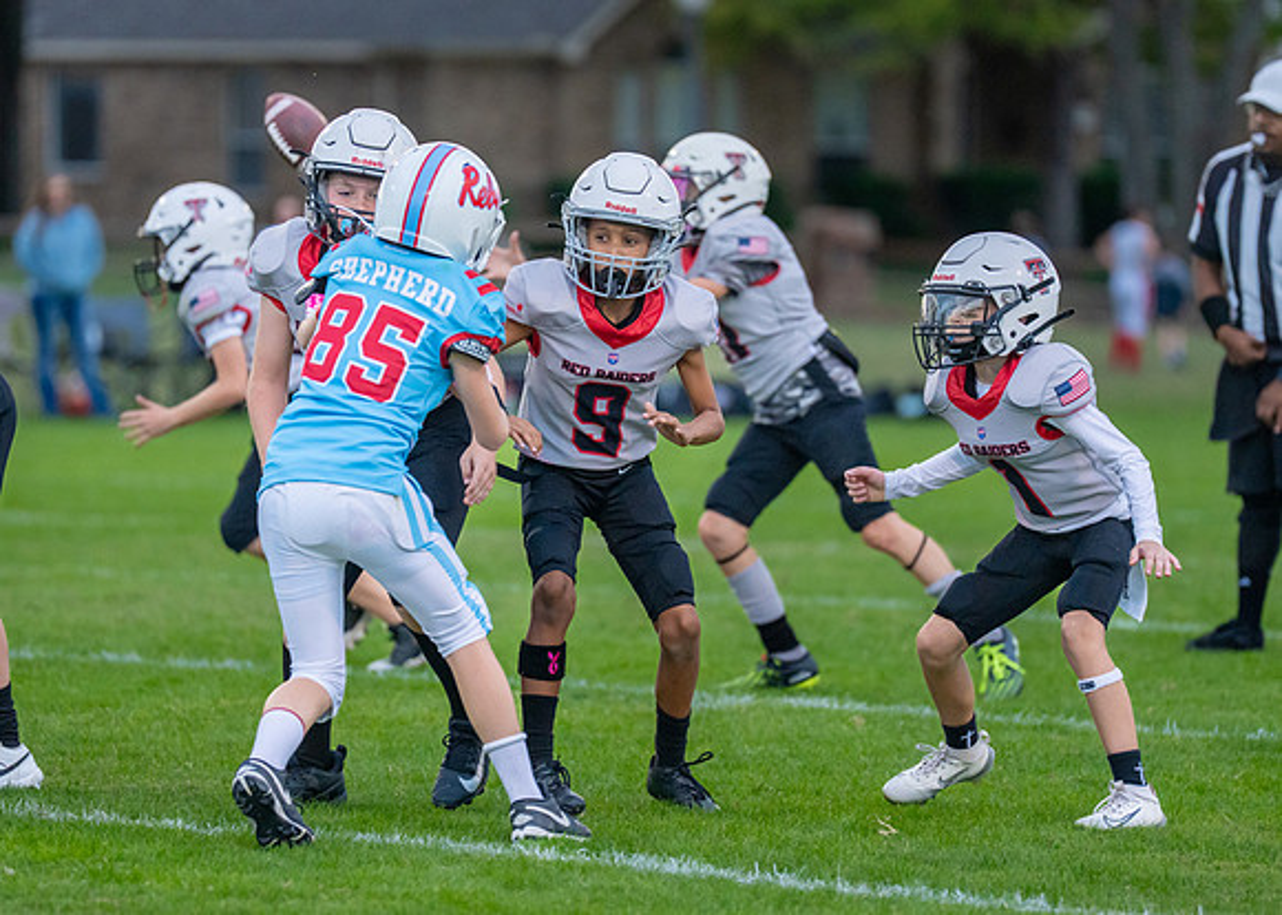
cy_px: 402
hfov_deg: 6.7
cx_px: 602
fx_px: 10954
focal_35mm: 301
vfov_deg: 4.8
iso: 1600
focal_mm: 200
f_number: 2.8
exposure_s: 1/1250
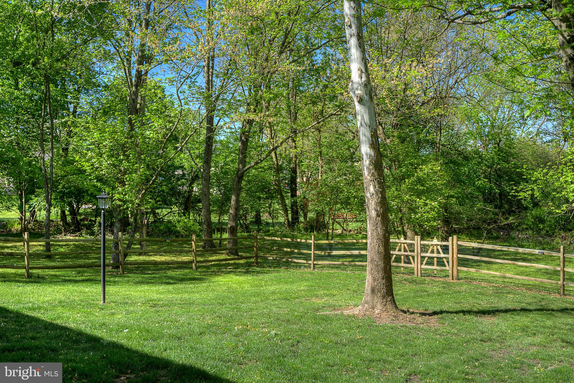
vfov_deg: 36.9
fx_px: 574
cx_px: 287
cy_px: 192
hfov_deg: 53.1
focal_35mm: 36
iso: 100
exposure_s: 1/800
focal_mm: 36
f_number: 2.8
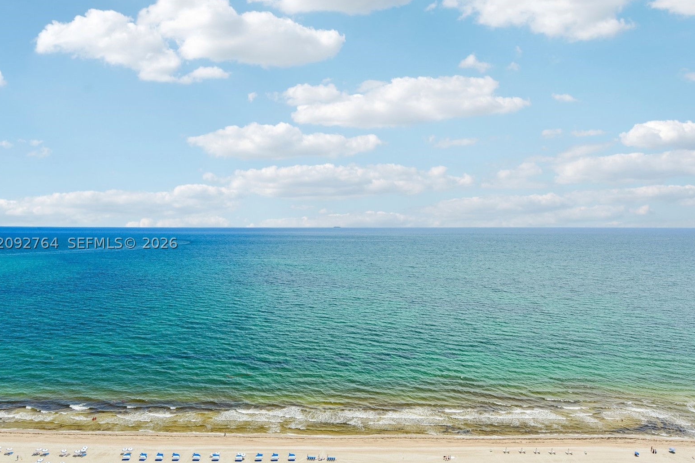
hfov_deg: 76.1
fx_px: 444
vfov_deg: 55.1
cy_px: 242
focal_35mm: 23
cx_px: 354
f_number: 9
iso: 200
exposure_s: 1/800
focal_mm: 21
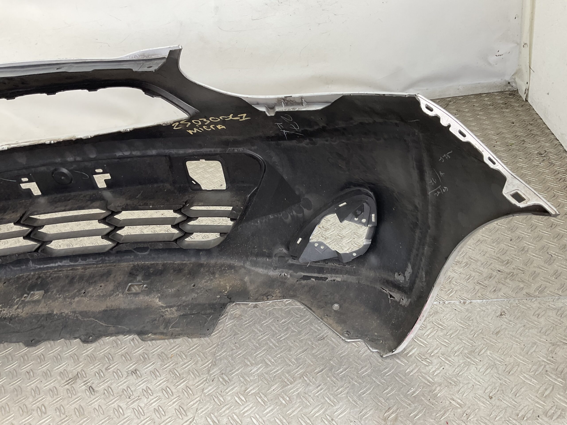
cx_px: 284
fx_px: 475
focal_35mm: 29
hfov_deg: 61.7
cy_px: 212
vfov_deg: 48.2
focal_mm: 3
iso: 32
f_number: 1.8
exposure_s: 1/100
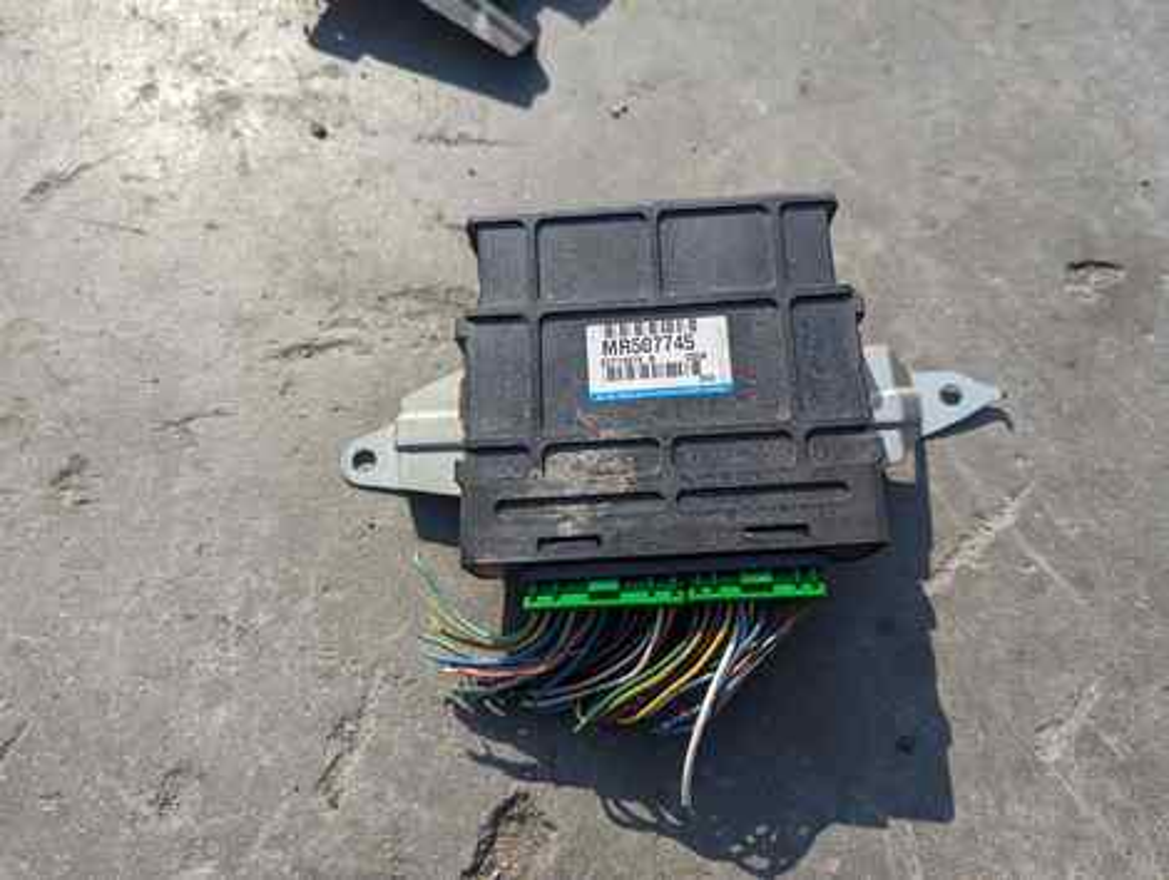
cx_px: 584
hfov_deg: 71.5
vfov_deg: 56.9
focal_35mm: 24
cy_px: 440
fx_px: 812
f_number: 1.85
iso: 43
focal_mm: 6.81
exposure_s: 1/1953
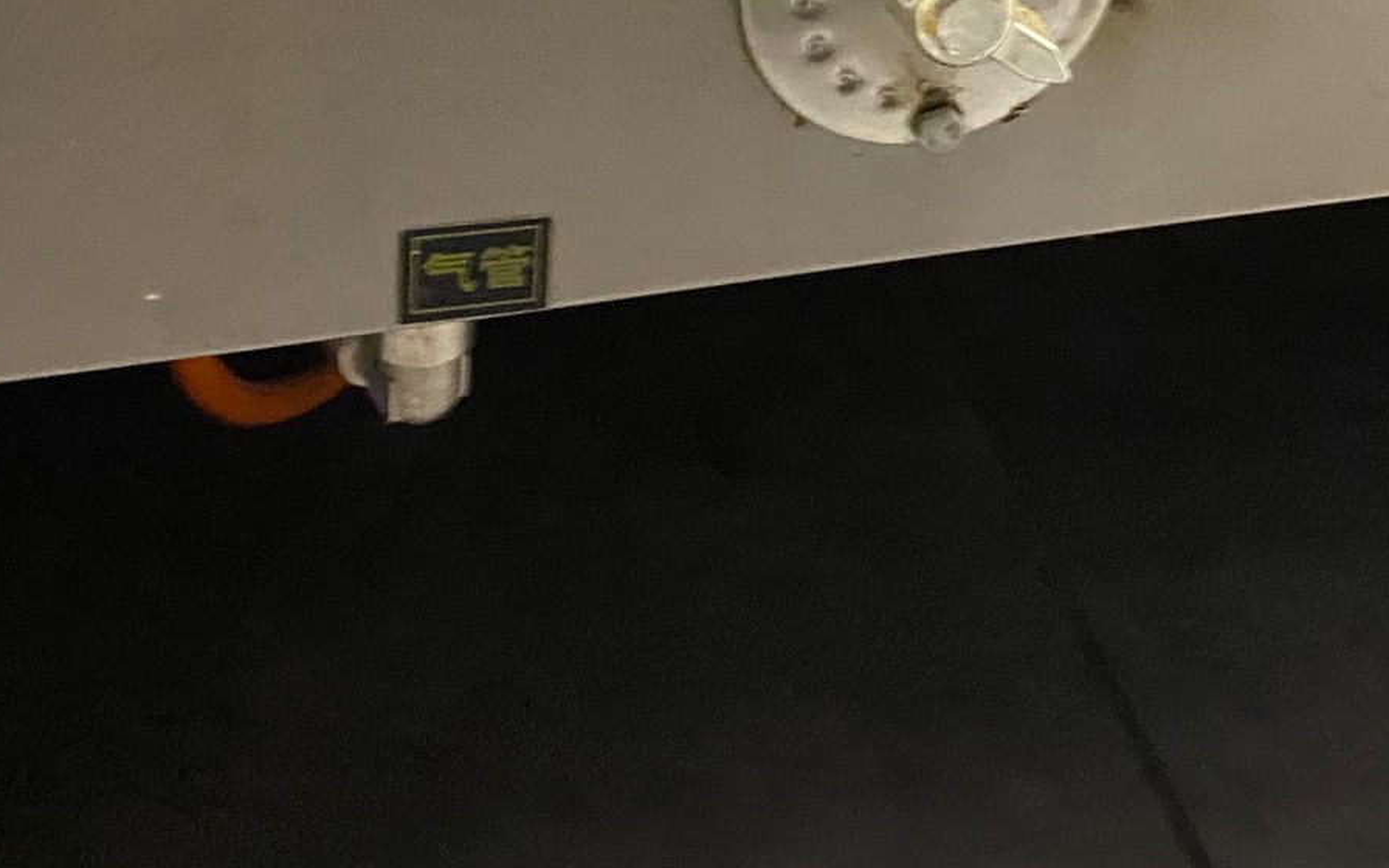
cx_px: 972
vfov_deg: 19.4
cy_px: -186
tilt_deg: -24.3
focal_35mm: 63
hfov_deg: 32.1
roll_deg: -2.6
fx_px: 2385
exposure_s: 1/25
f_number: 1.8
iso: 800
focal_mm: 4.25
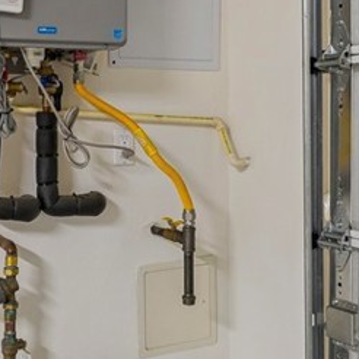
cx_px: 67
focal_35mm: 53
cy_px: 133
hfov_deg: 31.3
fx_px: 622
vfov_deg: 32.0
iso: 400
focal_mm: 15
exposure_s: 1/2.5
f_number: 8
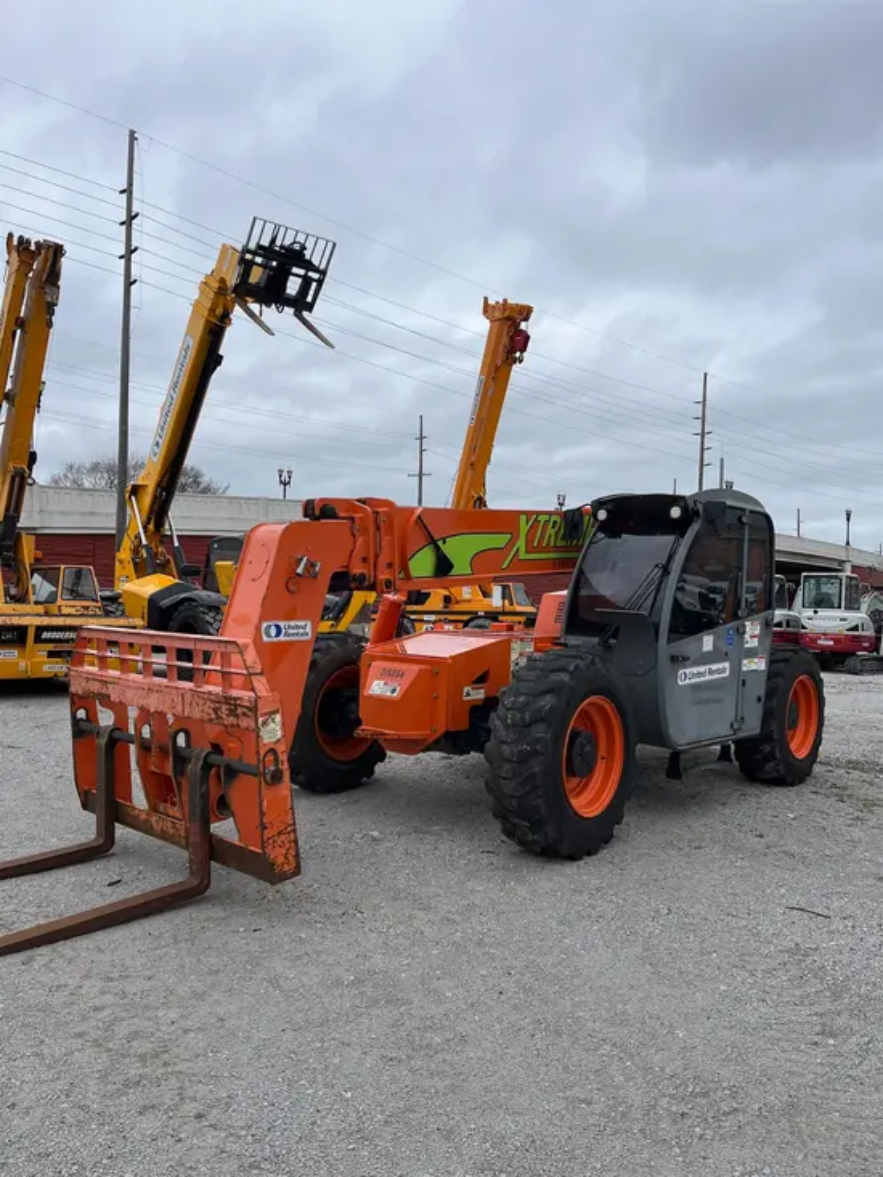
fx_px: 884
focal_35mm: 26
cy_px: 588
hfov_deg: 53.1
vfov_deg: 67.3
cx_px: 442
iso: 50
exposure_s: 1/3135
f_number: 1.6
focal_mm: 5.1
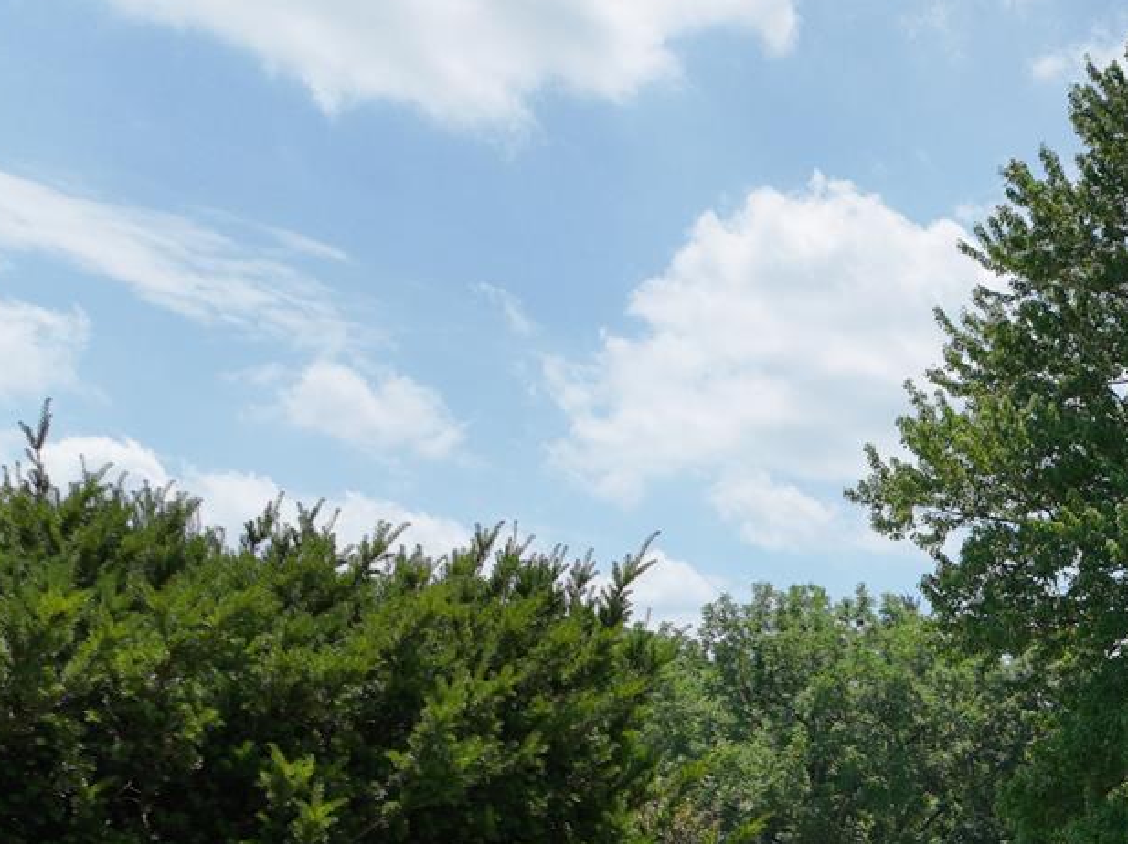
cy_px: 1132
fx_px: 2312
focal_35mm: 71
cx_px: 1297
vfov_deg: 19.0
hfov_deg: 25.1
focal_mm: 12.29
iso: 100
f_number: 2.8
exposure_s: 1/2500
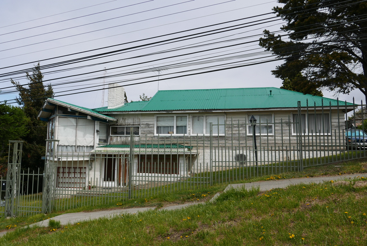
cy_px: 123
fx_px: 316
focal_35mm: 31
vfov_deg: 42.4
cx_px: 184
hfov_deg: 60.2
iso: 200
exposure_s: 1/800
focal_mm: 13.9
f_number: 5.6
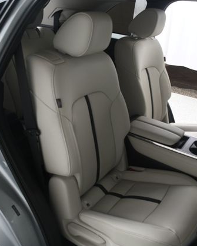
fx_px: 314
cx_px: 106
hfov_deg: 34.9
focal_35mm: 43
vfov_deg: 42.9
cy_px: 124
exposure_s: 1/160
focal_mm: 20
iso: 100
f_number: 6.3
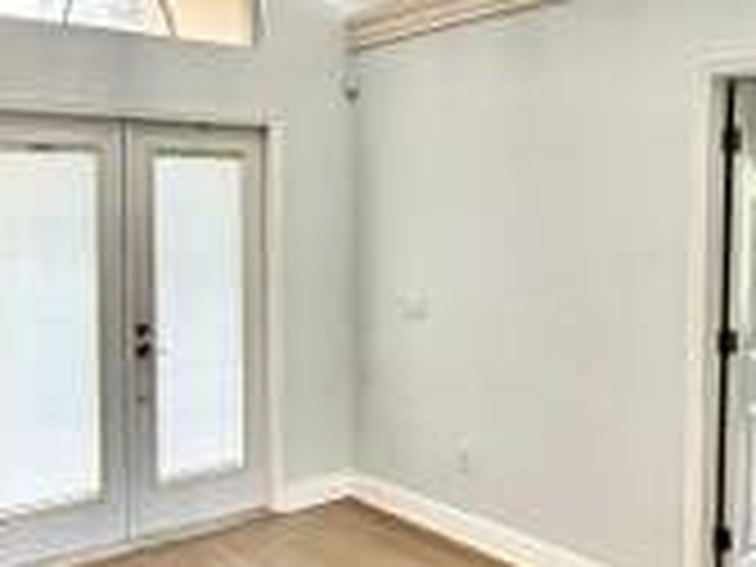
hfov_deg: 46.7
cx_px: 324
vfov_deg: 35.9
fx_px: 874
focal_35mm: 40
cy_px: 234
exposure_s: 1/120
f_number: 2.2
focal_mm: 2.22
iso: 125
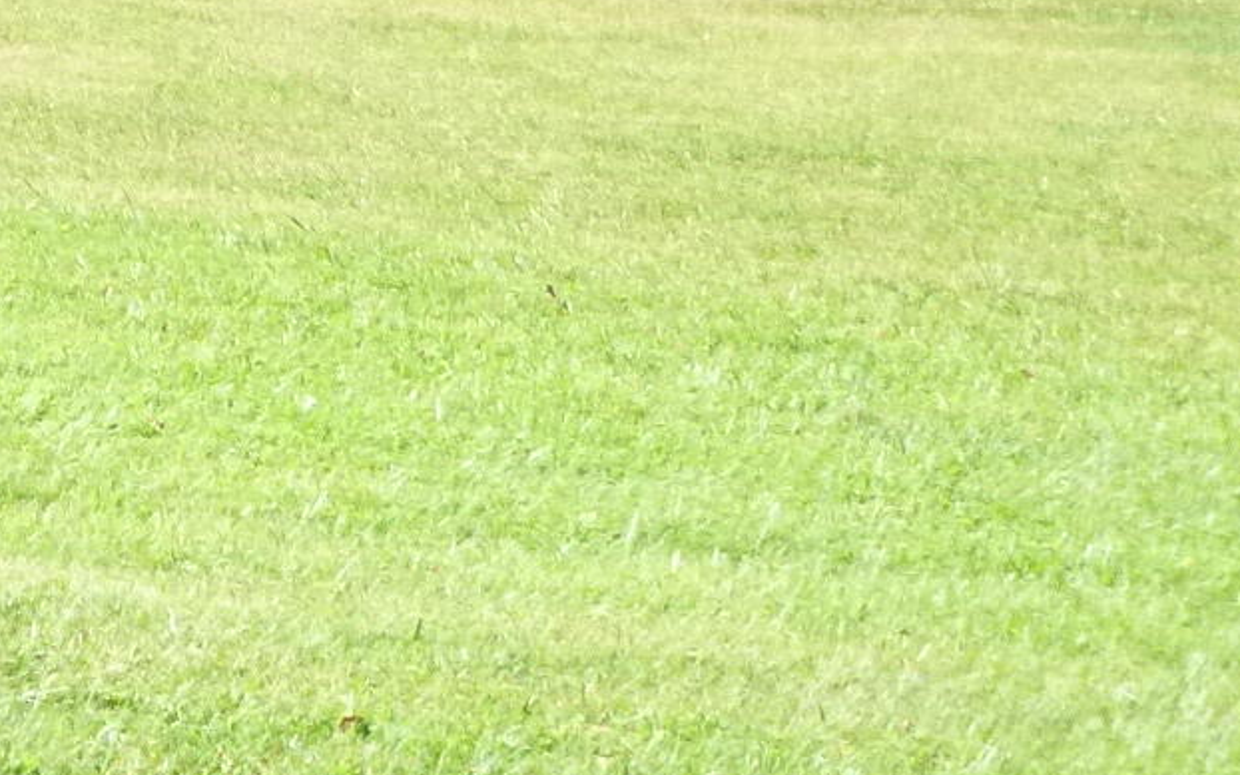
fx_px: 5307
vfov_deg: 8.1
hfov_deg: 11.9
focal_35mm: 157
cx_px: -1218
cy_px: -582
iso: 100
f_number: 4.4
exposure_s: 1/60
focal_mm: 6.4
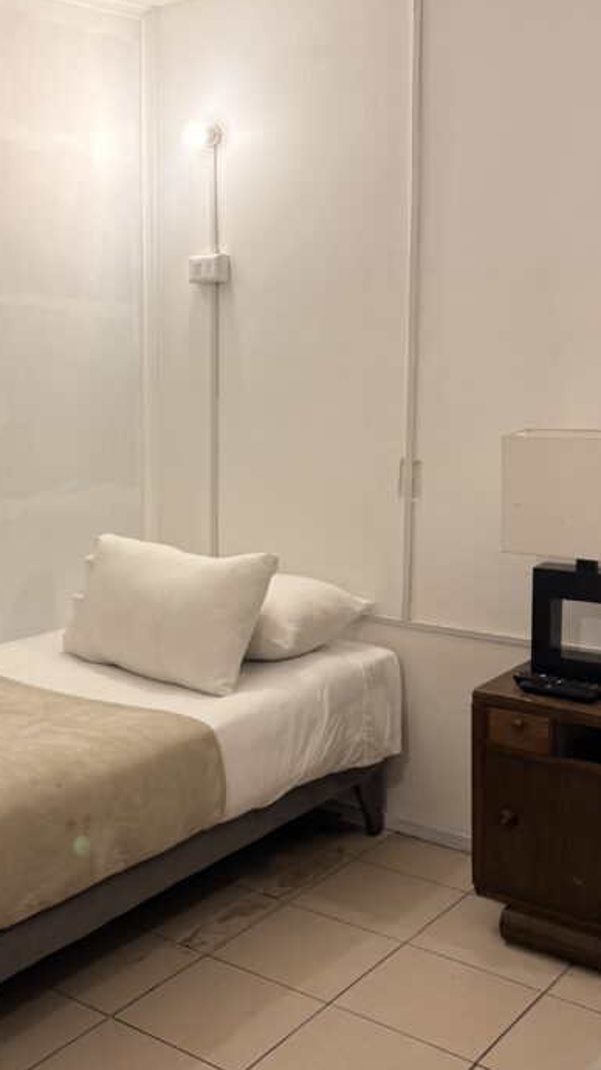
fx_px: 1191
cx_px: 139
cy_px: 503
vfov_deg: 48.3
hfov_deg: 27.8
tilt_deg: -7.0
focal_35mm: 42
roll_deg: +1.2
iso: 80
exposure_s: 1/50
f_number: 1.6
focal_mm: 5.96
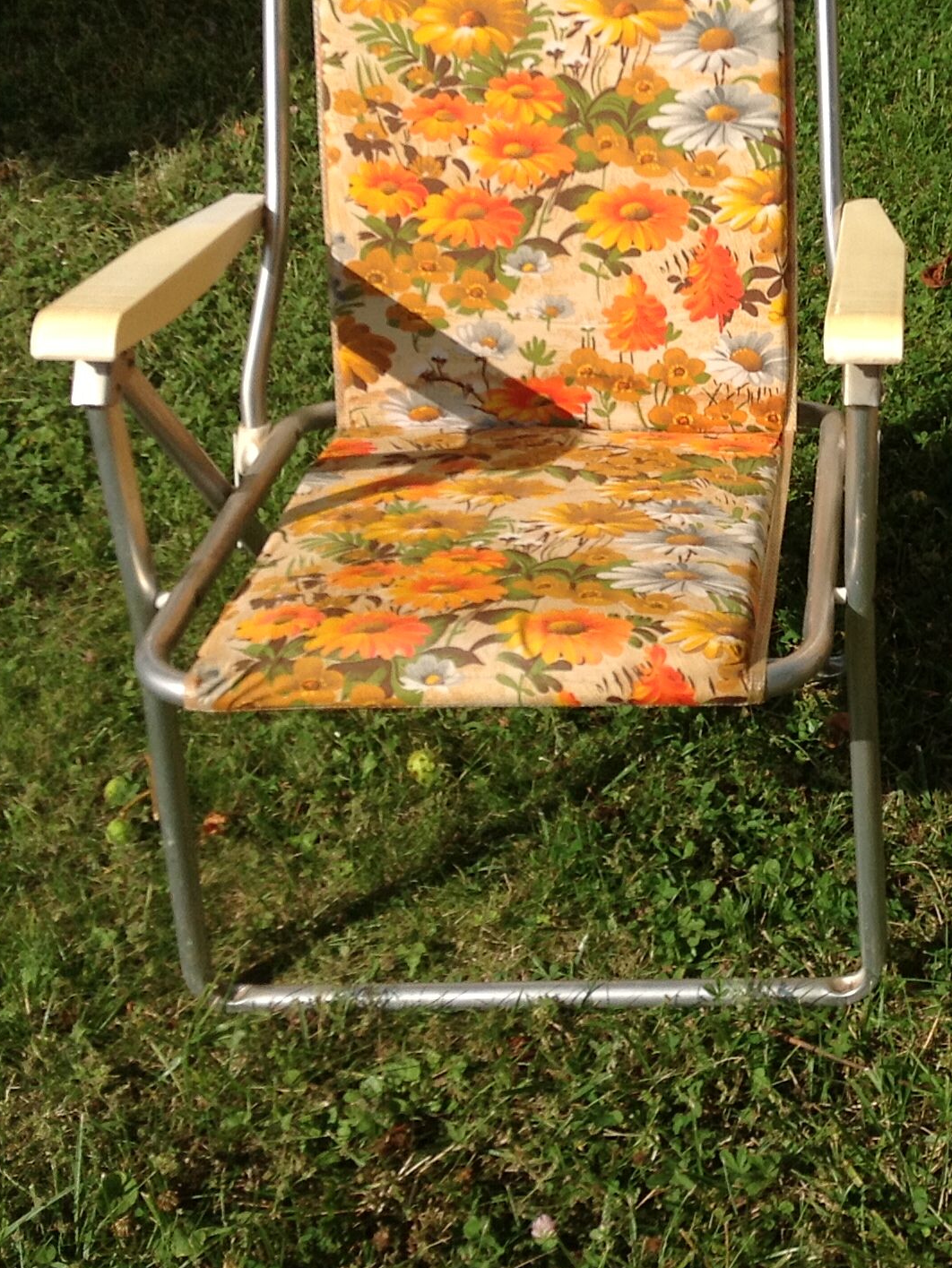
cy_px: 421
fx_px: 2346
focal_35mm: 64
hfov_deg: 21.9
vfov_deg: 30.0
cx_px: 991
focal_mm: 4.28
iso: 80
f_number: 2.4
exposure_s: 1/1779
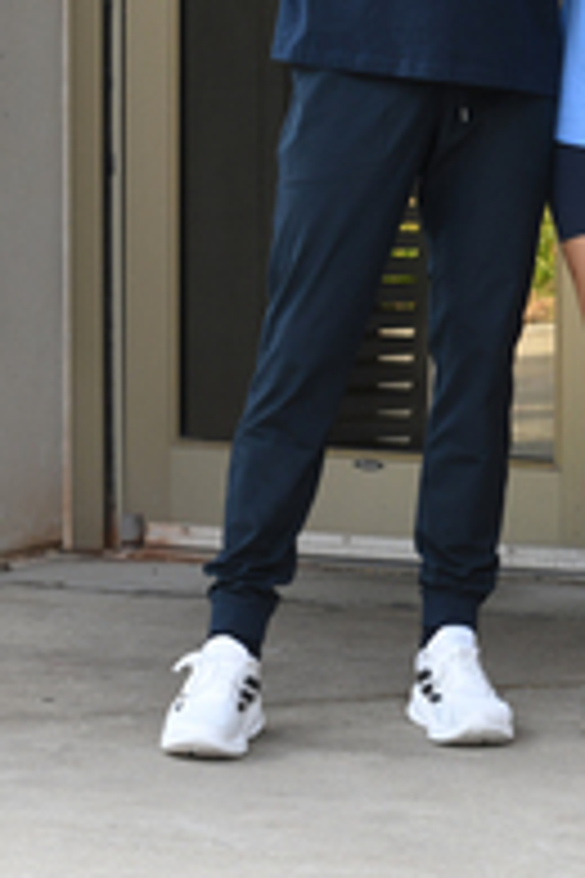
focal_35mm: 246
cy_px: 9
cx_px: 1233
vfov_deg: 8.3
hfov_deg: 5.5
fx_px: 5996
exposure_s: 1/160
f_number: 8
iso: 640
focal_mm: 80
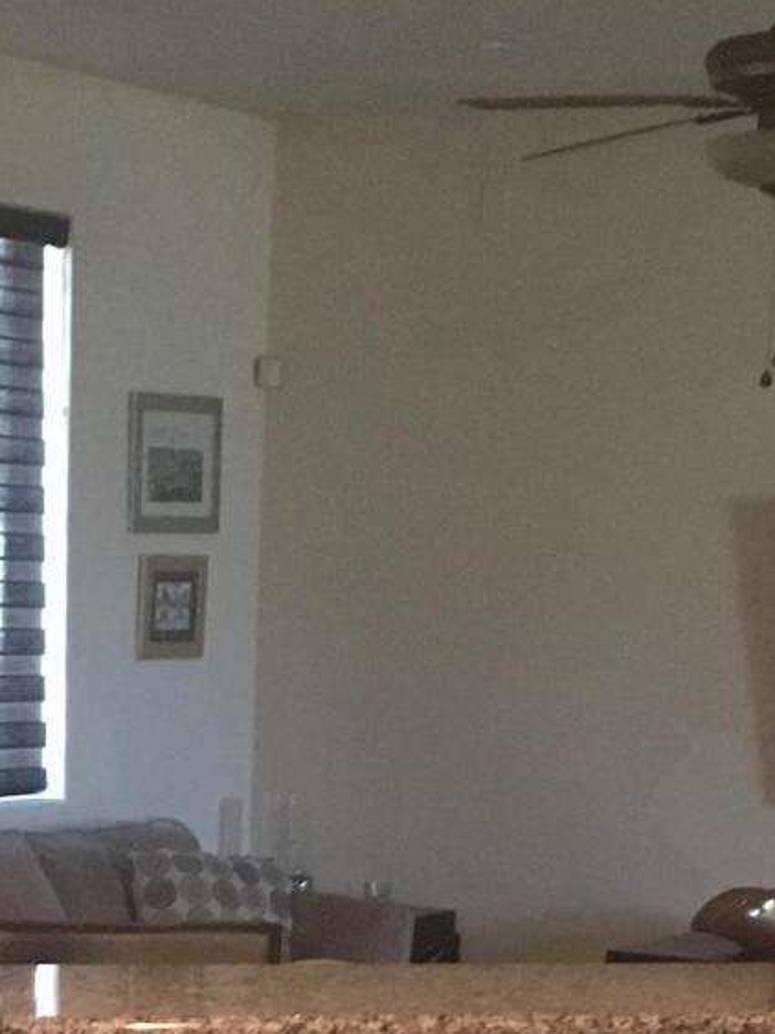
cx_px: 141
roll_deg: -0.9
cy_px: 1335
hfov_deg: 14.3
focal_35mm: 103
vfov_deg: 17.9
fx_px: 3076
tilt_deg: -12.5
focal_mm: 4.15
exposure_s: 1/15
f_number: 2.2
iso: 320
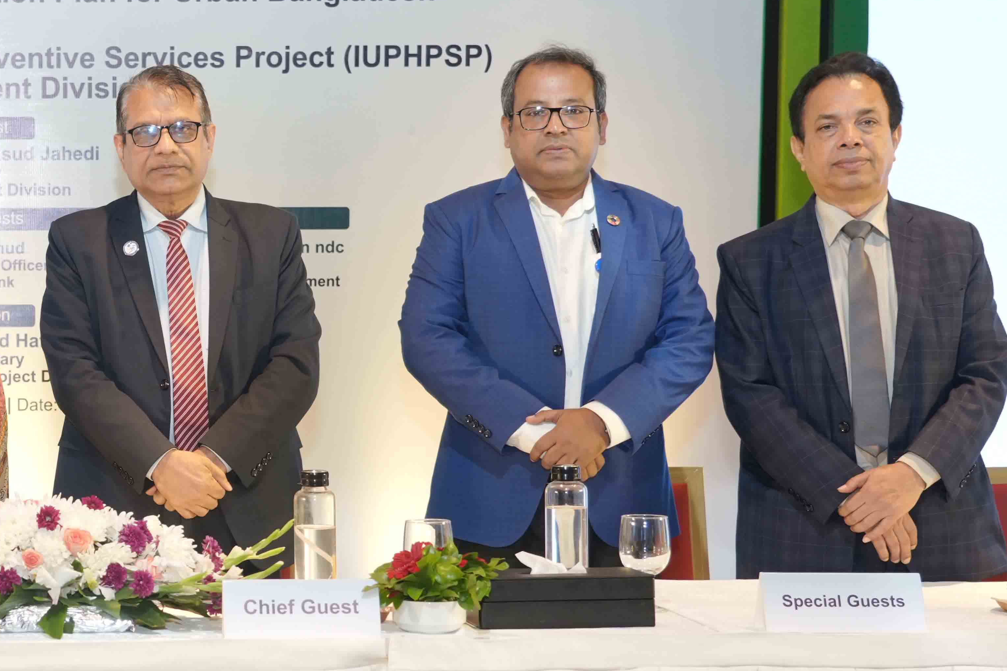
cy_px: 384
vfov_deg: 18.7
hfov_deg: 26.3
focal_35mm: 73
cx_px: 6
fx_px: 2042
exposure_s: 1/100
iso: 1250
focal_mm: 32
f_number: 4
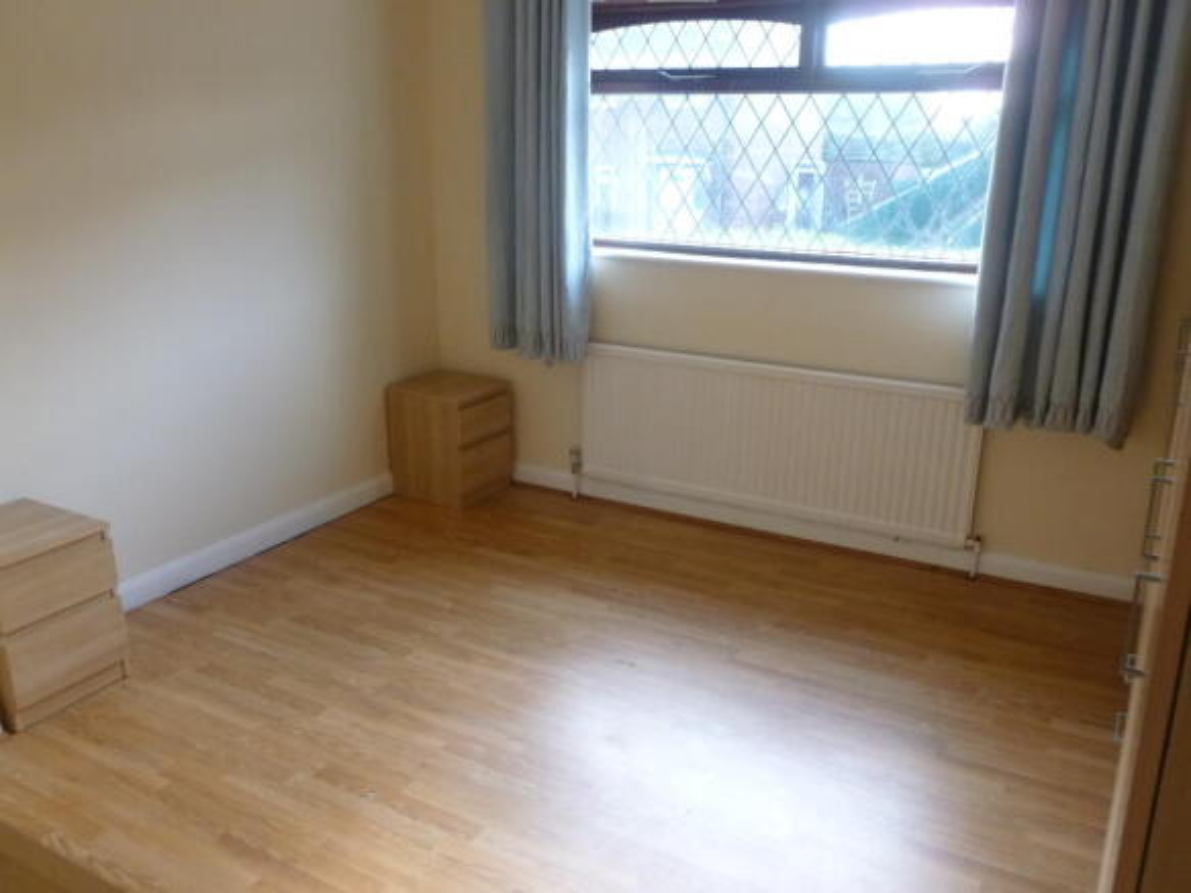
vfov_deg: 49.7
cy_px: 446
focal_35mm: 28
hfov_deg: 63.5
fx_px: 963
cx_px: 596
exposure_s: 1/60
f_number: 3.3
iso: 250
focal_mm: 5
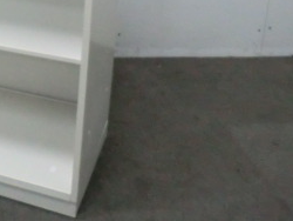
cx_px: -59
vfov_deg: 19.9
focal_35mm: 69
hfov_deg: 25.3
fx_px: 585
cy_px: -52
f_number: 3.2
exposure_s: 1/60
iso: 500
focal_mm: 4.9
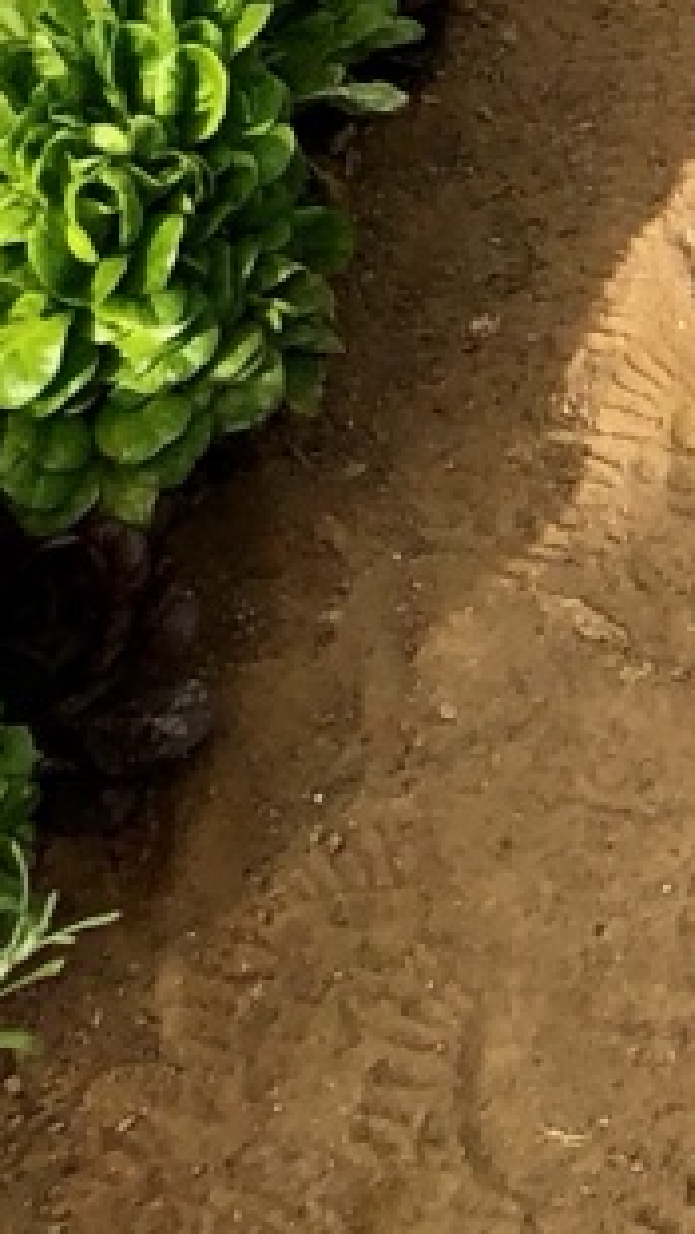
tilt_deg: -16.5
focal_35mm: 157
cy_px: -1746
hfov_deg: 7.3
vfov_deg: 11.3
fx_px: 5142
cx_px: 1608
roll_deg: -0.5
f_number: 1.8
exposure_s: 1/813
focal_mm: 3.99
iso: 20
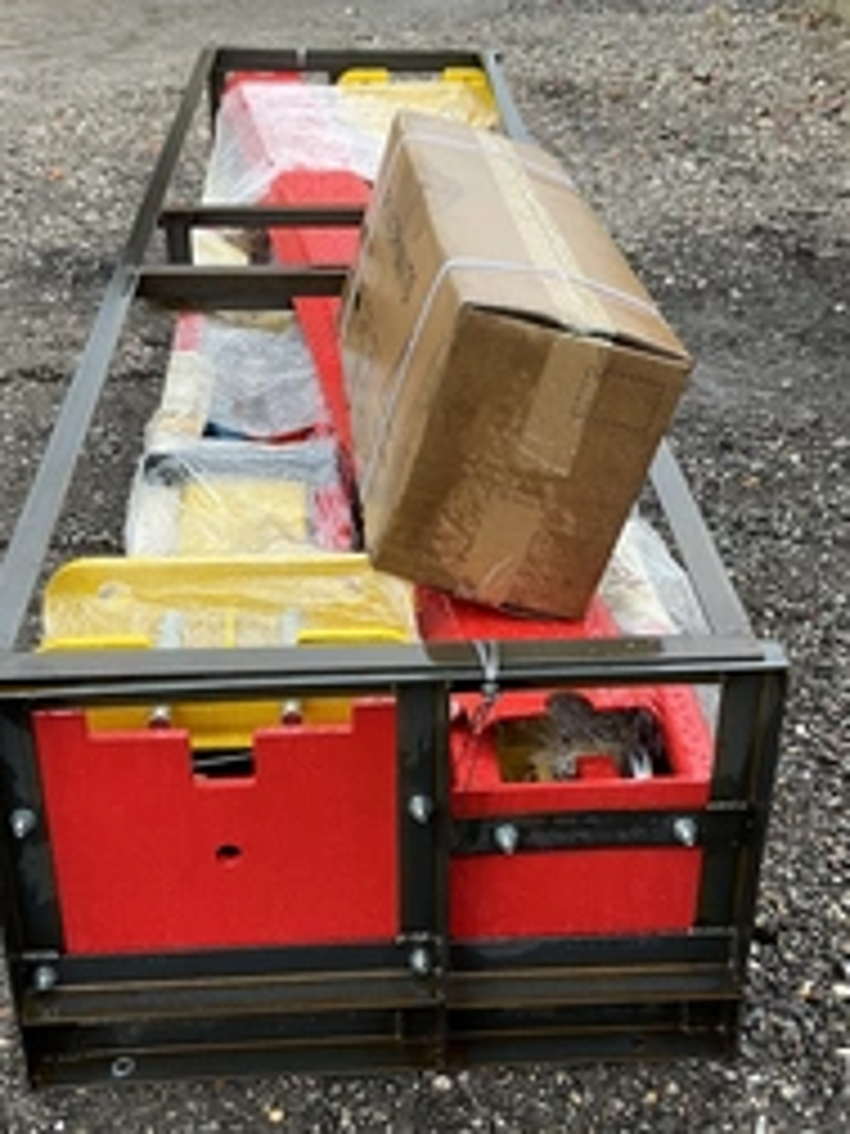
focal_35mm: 46
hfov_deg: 31.5
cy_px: 585
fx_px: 1506
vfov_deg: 41.2
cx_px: 396
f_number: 1.8
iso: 20
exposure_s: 1/122
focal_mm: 3
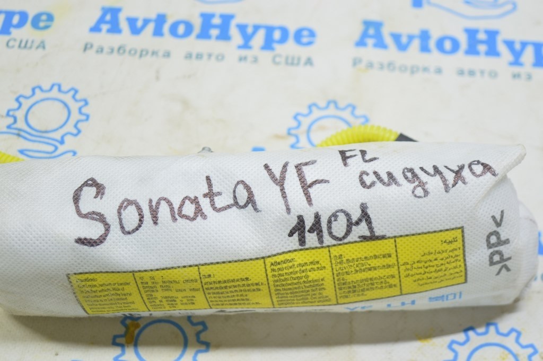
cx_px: 272
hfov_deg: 29.9
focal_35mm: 68
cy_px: 180
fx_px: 1017
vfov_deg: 20.1
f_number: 5.6
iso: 400
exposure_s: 1/20
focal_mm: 45
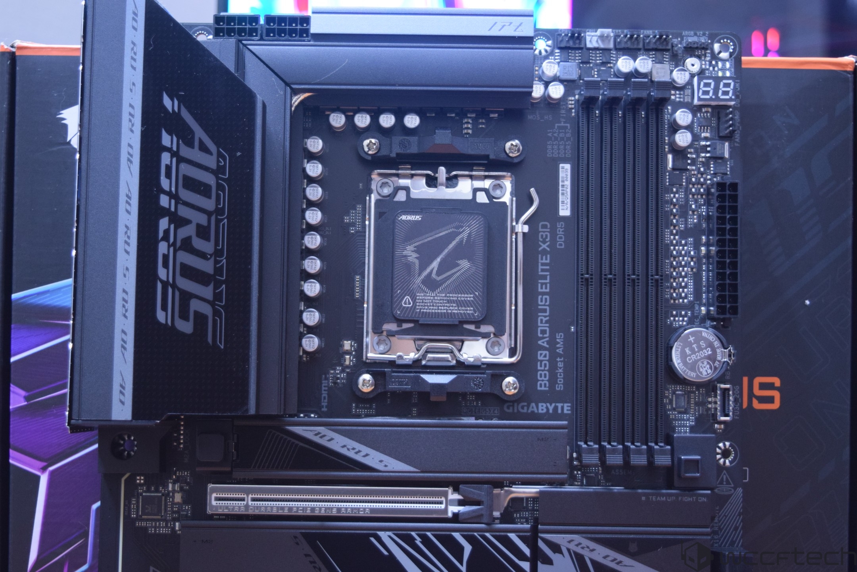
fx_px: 1357
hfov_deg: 35.1
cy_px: 286
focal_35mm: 57
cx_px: 428
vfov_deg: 23.8
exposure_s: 1/8
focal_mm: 38
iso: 1600
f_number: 4.8
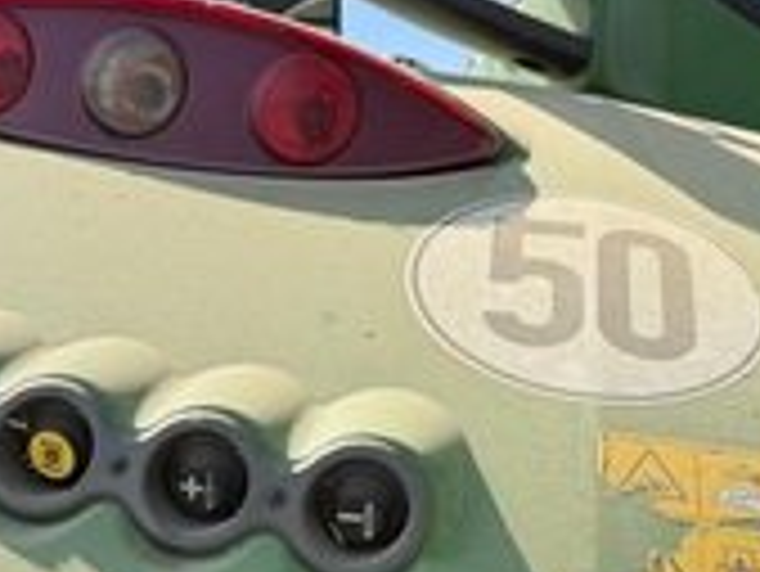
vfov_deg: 20.2
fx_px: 1560
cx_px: 432
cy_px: 543
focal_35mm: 71
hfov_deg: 27.4
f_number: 1.78
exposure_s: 1/2611
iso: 80
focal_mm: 6.76
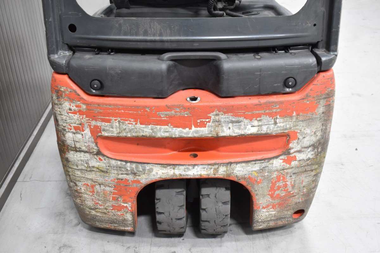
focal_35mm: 38
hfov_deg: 51.3
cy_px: 126
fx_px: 396
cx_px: 190
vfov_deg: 35.5
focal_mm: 25
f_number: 4.5
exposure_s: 1/25
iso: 1600
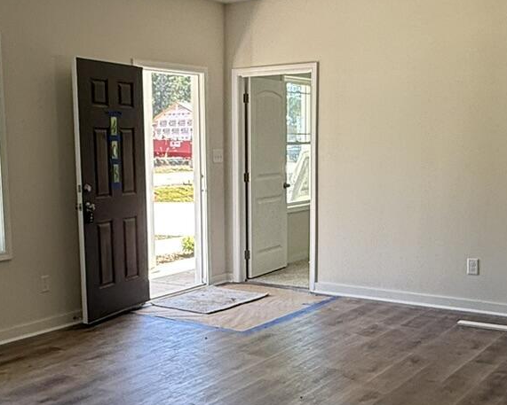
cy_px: 232
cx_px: 222
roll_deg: +0.7
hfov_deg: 38.0
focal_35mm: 49
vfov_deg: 30.8
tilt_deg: -5.9
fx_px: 735
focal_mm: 2.22
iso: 64
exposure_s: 1/99
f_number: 2.2
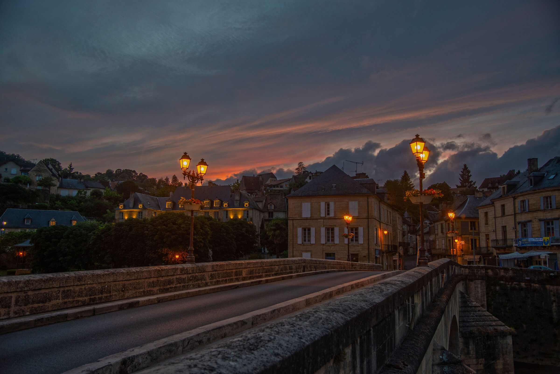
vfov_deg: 38.9
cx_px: 280
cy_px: 187
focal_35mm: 34
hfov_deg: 55.8
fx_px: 529
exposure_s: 1/25
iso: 200
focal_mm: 34
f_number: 4
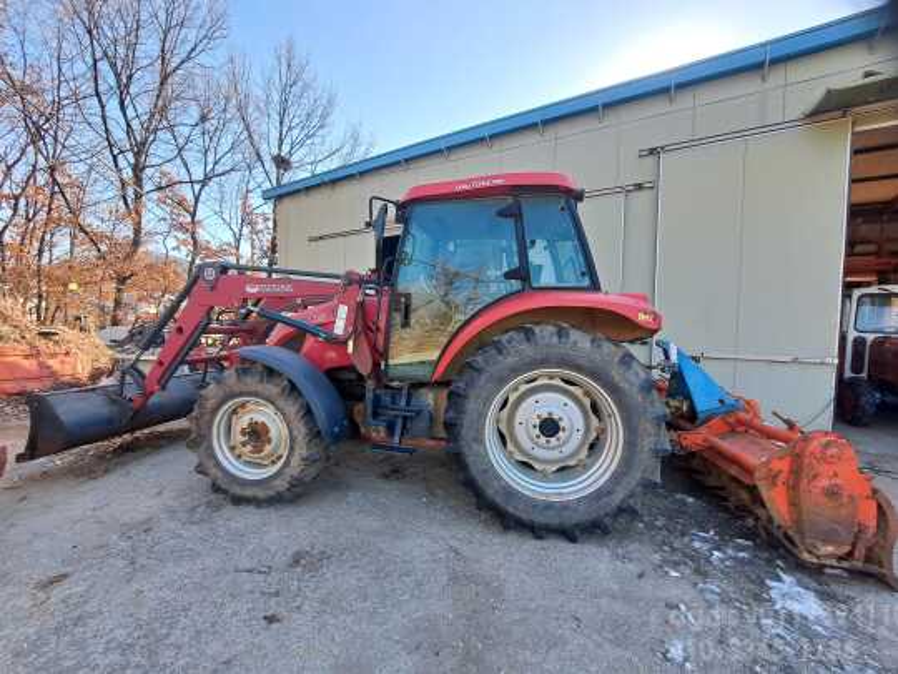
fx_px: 337
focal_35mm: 13
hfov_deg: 106.2
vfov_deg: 89.9
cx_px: 449
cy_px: 337
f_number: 2.2
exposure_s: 1/430
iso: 40
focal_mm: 1.74
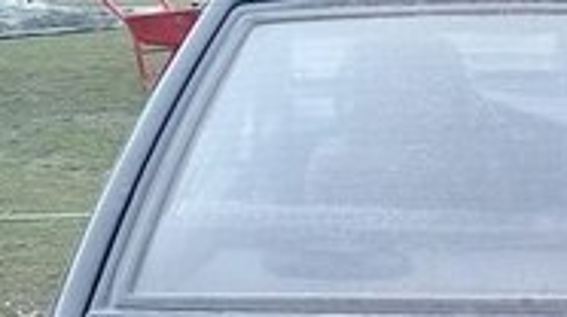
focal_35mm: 120
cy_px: 389
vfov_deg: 9.9
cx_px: 604
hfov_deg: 17.4
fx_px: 1802
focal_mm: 3.3
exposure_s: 1/189
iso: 64
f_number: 2.2
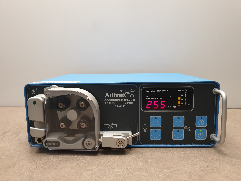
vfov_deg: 53.1
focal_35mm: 26
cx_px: 120
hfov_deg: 67.3
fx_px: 181
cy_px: 90
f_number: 2.4
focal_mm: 4.3
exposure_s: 1/50
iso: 64
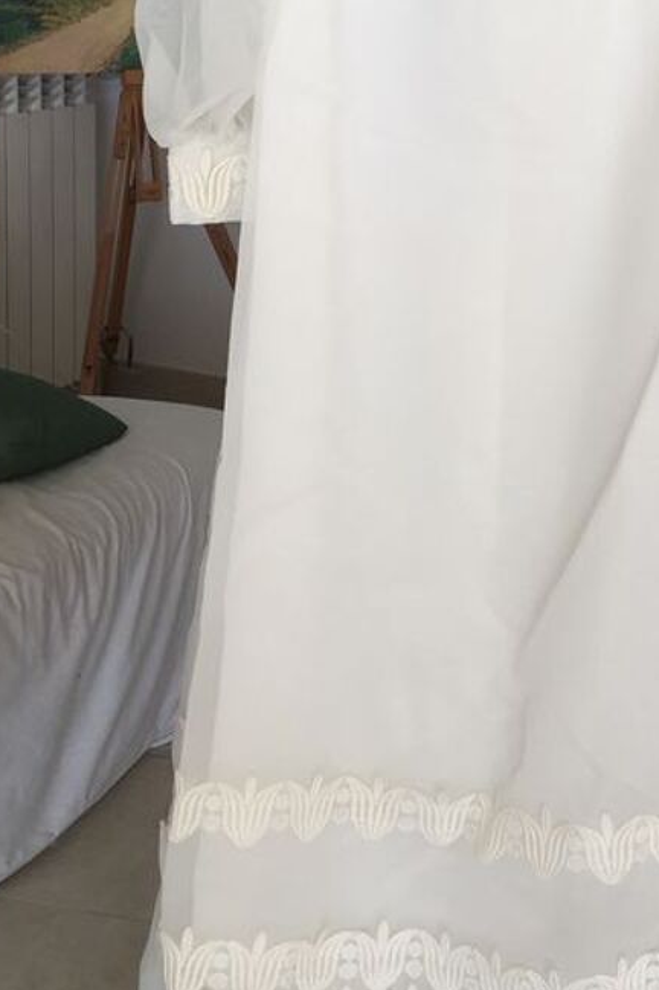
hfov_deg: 21.5
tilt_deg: -9.8
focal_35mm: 62
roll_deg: -2.6
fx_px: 1704
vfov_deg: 31.7
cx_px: 551
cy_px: 233
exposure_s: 1/100
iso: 32
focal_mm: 4.15
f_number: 2.2
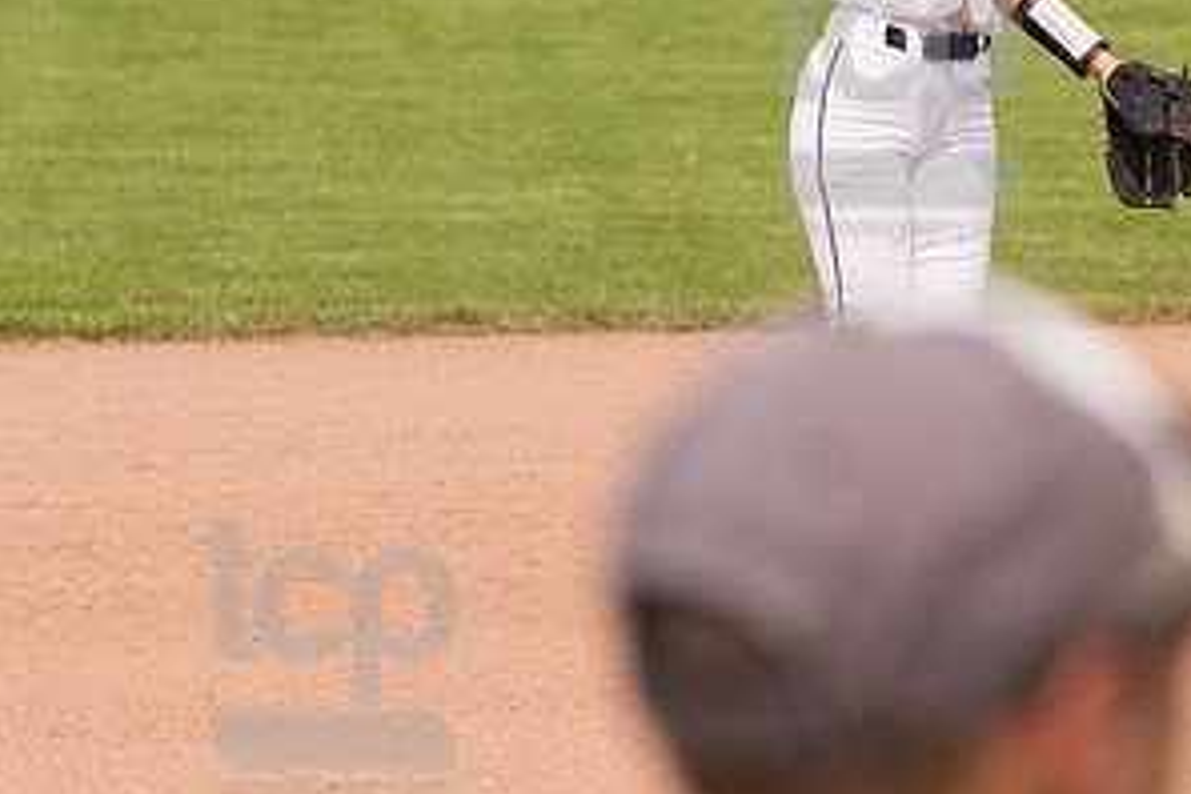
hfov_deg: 4.3
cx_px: 902
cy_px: 100
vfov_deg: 2.9
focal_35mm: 482
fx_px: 15945
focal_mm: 165
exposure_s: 1/1600
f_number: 5.6
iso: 320
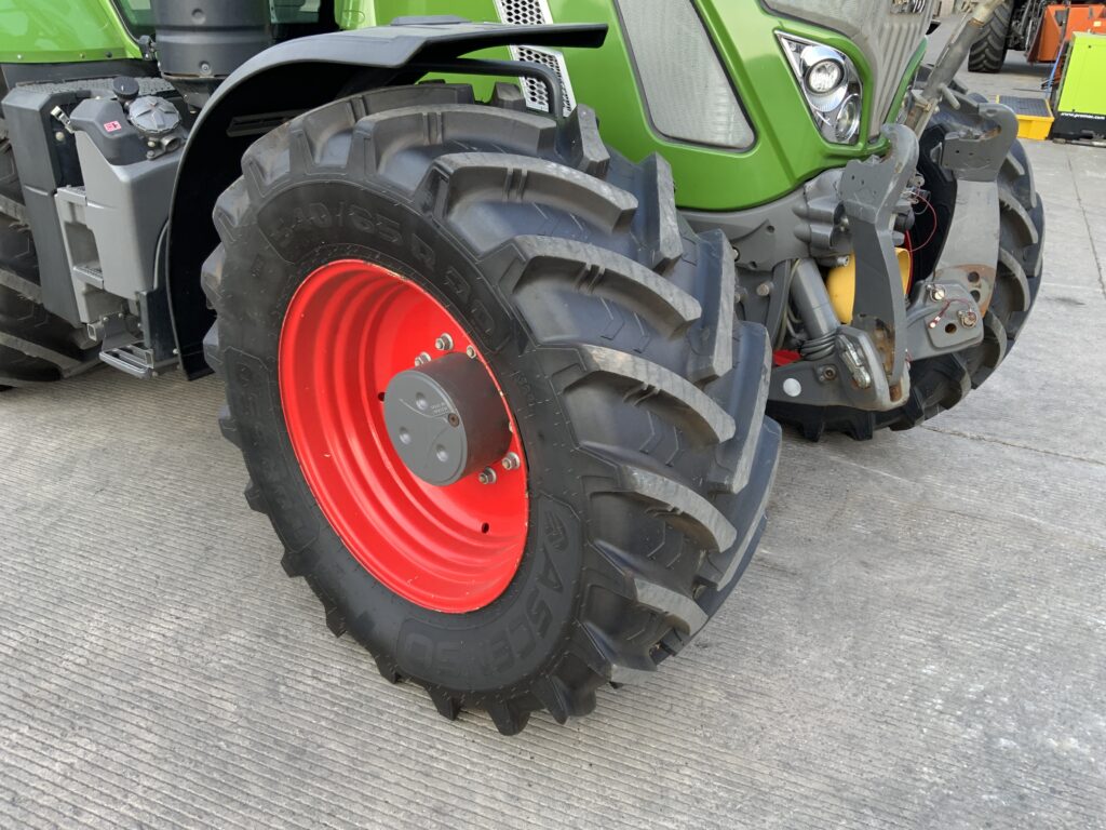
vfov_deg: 48.2
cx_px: 553
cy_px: 415
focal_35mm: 29
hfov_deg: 61.7
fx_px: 927
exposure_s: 1/132
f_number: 1.8
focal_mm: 3
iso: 16
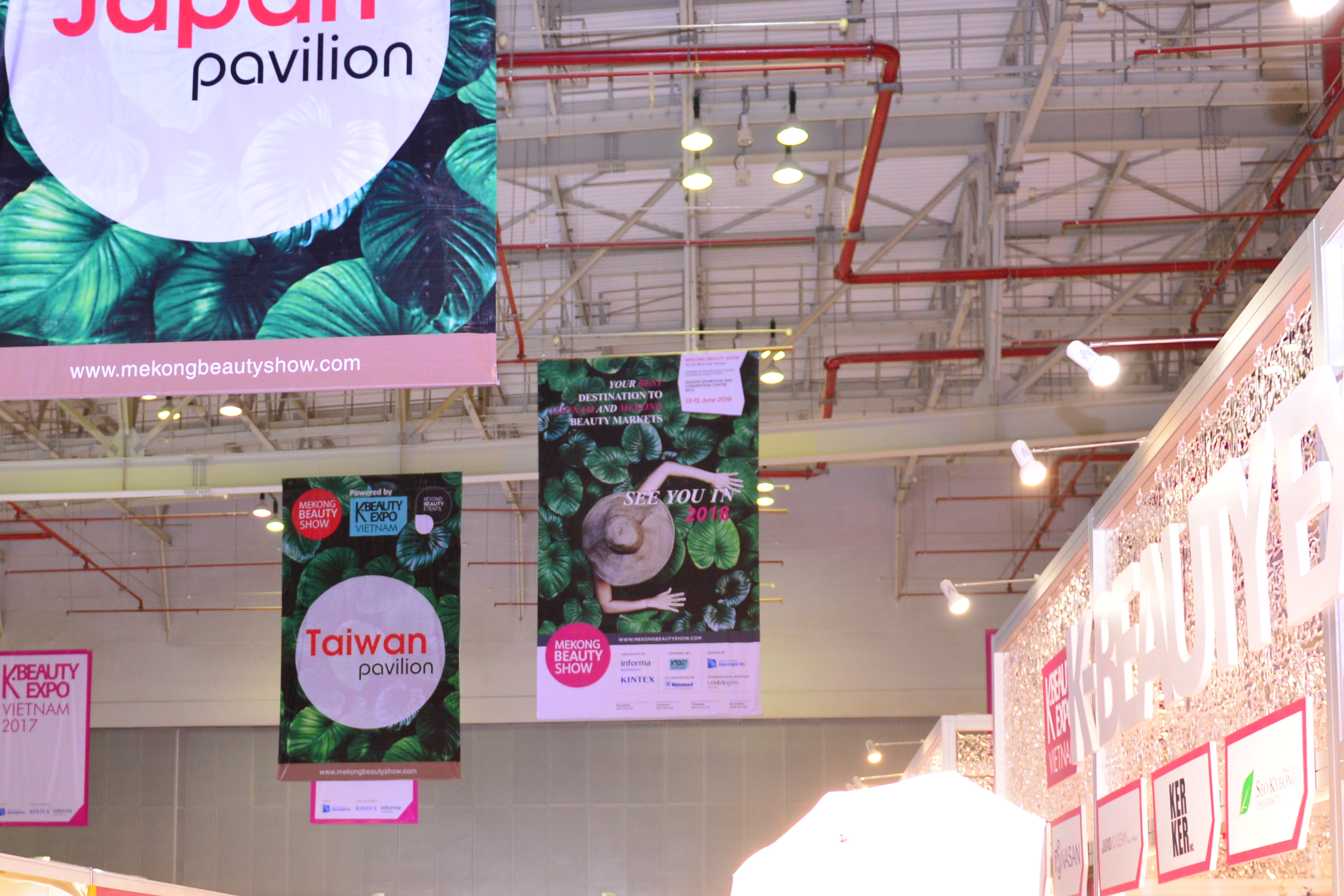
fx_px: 1829
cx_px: 427
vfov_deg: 26.5
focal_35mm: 49
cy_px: 833
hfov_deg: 39.8
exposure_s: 1/100
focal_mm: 24
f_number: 2.8
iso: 1000
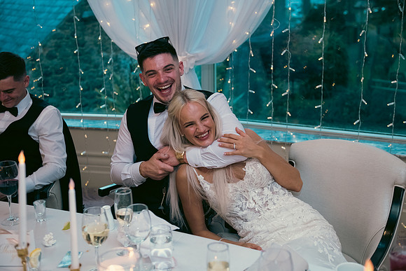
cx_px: 203
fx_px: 541
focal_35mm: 48
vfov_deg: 28.1
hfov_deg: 41.1
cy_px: 136
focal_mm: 48
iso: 640
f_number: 3.5
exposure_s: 1/160
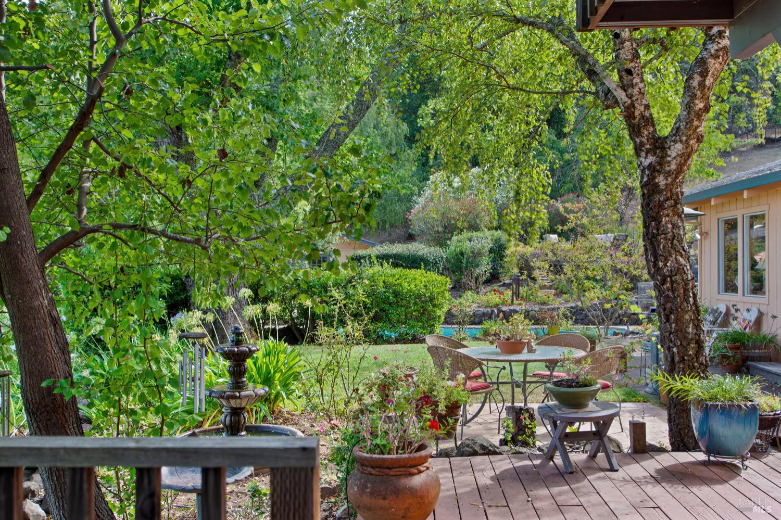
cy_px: 260
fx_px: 781
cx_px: 390
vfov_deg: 36.8
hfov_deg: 53.1
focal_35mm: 36
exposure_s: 1/100
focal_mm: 24
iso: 100
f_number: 5
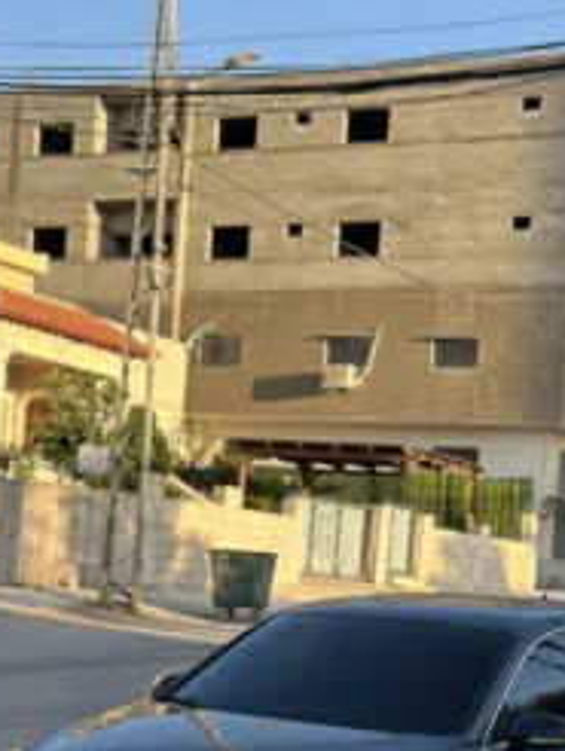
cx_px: 370
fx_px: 1695
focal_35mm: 78
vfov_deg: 24.6
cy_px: 608
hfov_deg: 18.9
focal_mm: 6.86
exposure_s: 1/1073
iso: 80
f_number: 1.78
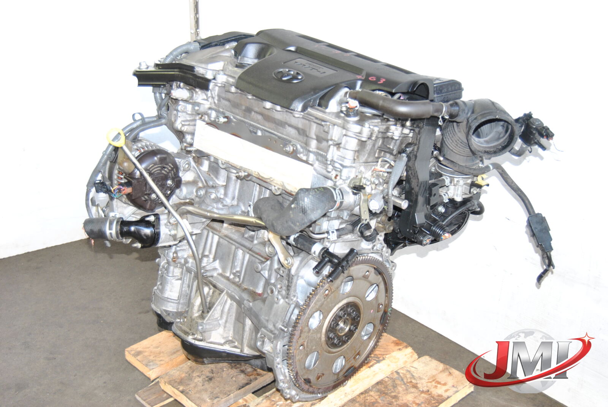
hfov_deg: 41.1
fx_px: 812
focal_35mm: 48
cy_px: 204
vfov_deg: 28.2
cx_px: 304
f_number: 4.5
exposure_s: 1/60
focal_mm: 32
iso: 400
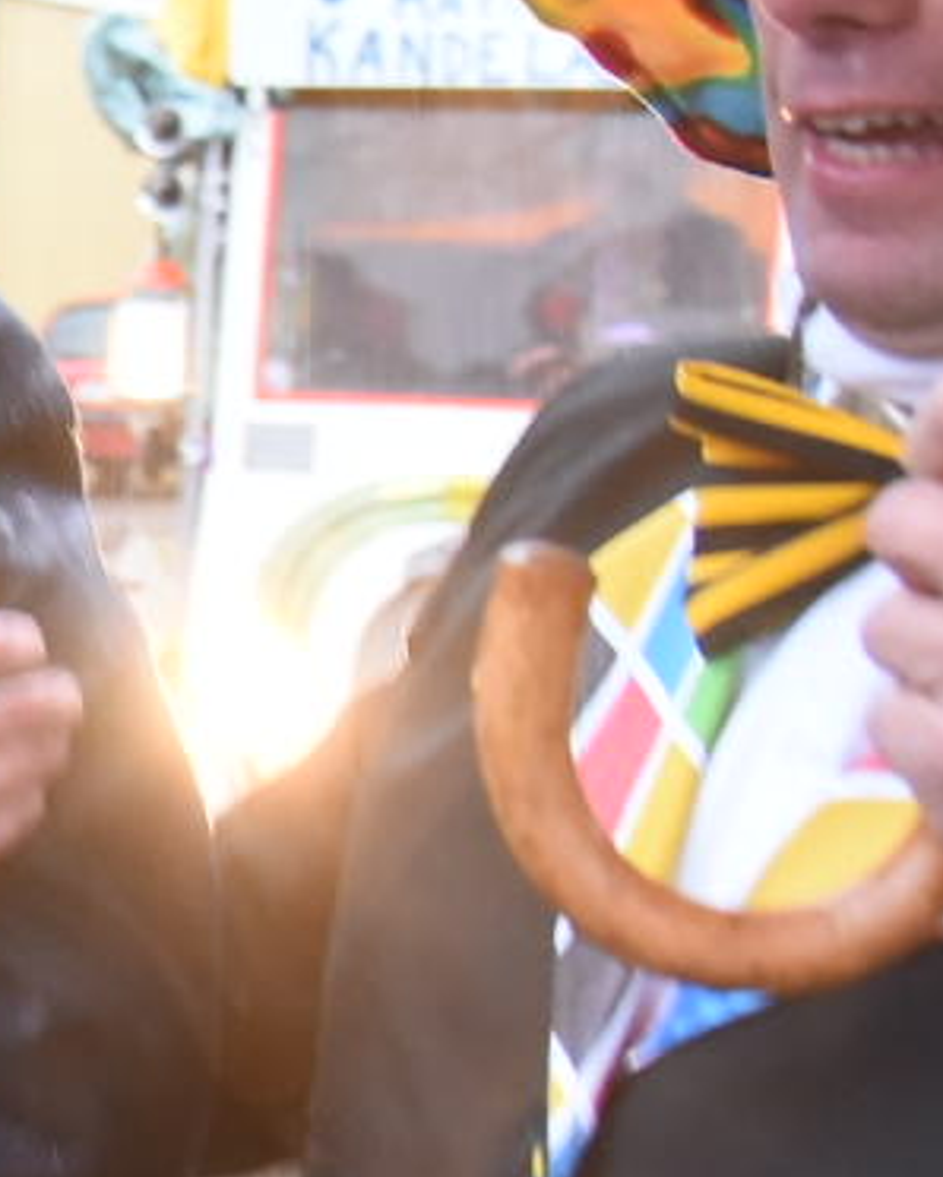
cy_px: 639
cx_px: -873
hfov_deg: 13.7
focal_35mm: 98
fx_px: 3416
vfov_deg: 19.5
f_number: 4
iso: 5000
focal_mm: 24
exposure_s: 1/60
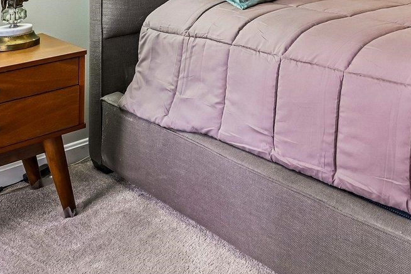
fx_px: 571
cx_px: 503
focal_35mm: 50
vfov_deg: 22.8
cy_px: -119
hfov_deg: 32.2
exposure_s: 1/8
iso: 400
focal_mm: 16
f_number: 8
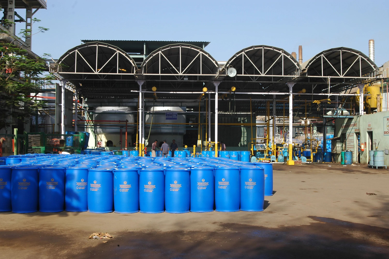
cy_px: 130
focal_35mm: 45
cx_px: 194
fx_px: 486
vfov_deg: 29.8
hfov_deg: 43.6
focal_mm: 30
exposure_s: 1/125
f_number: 13
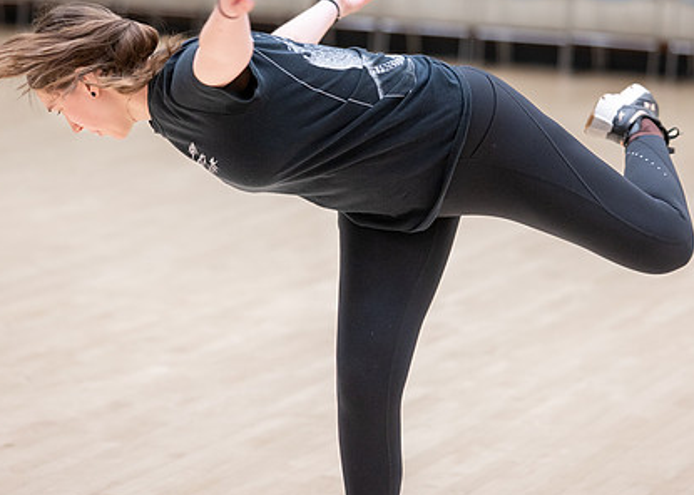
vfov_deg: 10.0
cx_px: 362
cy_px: 215
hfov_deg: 13.9
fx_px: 2837
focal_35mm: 144
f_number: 1.8
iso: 1600
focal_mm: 85
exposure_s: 1/640
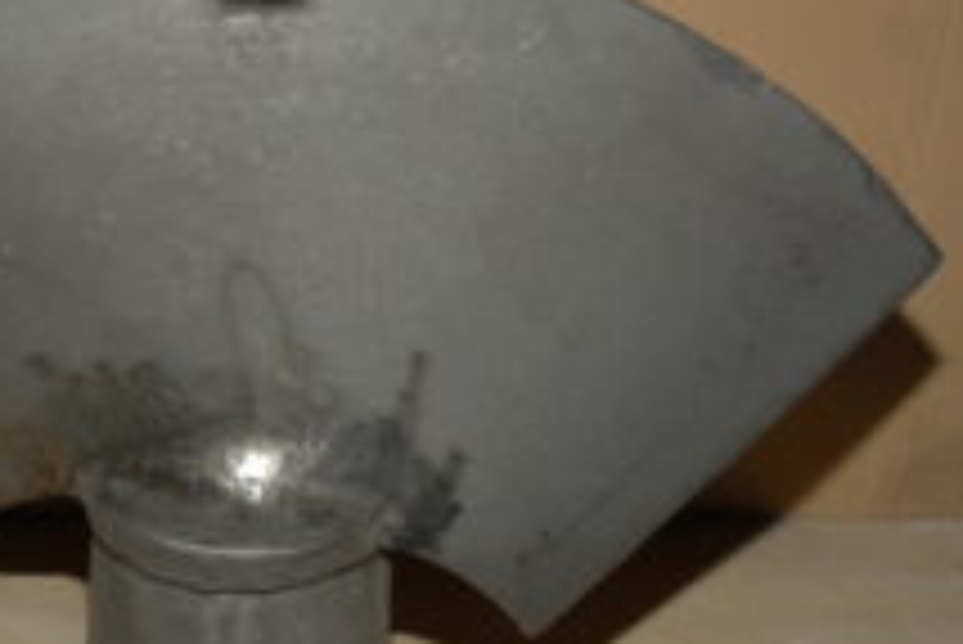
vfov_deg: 22.6
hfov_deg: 32.9
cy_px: 360
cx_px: 272
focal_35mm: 60
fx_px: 1606
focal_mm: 22
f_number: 4
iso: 100
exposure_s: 1/60
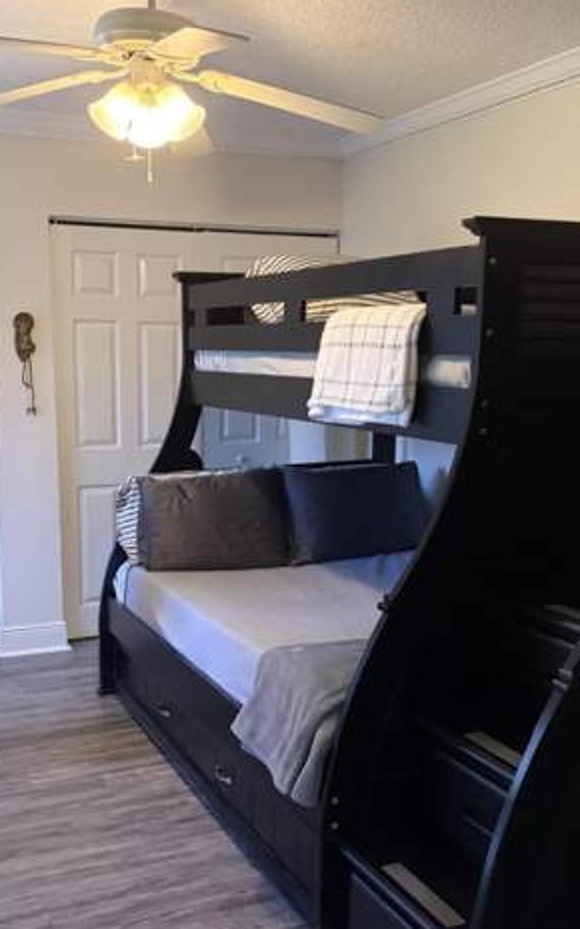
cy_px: 525
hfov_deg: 33.5
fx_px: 961
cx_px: 244
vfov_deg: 51.4
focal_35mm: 38
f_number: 1.6
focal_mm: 5.96
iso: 500
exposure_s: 1/60
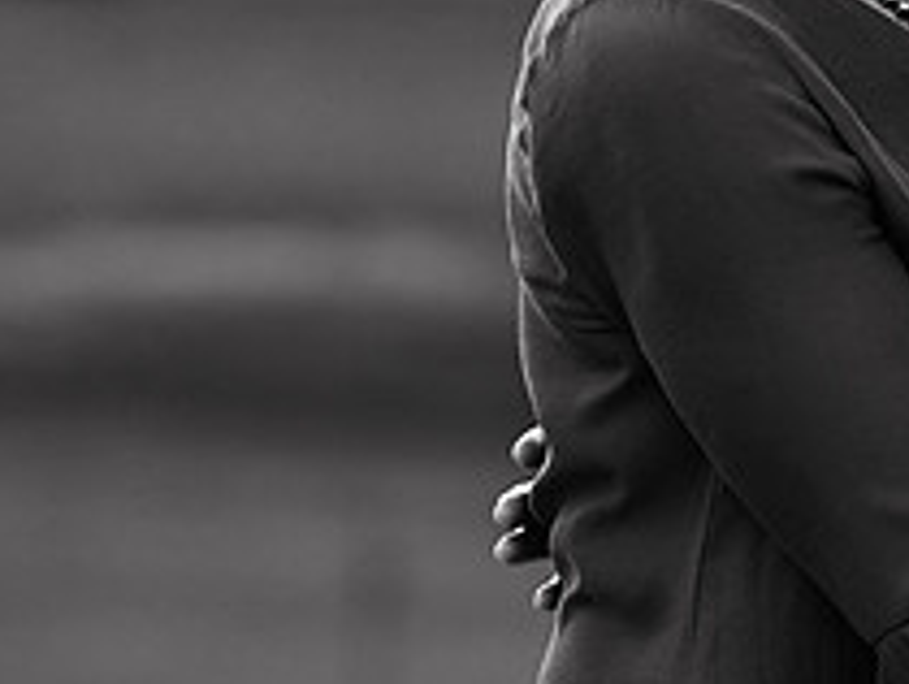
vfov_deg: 3.6
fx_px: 10910
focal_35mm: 415
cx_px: 1173
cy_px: -154
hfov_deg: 4.8
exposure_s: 1/160
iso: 500
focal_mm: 139
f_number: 4
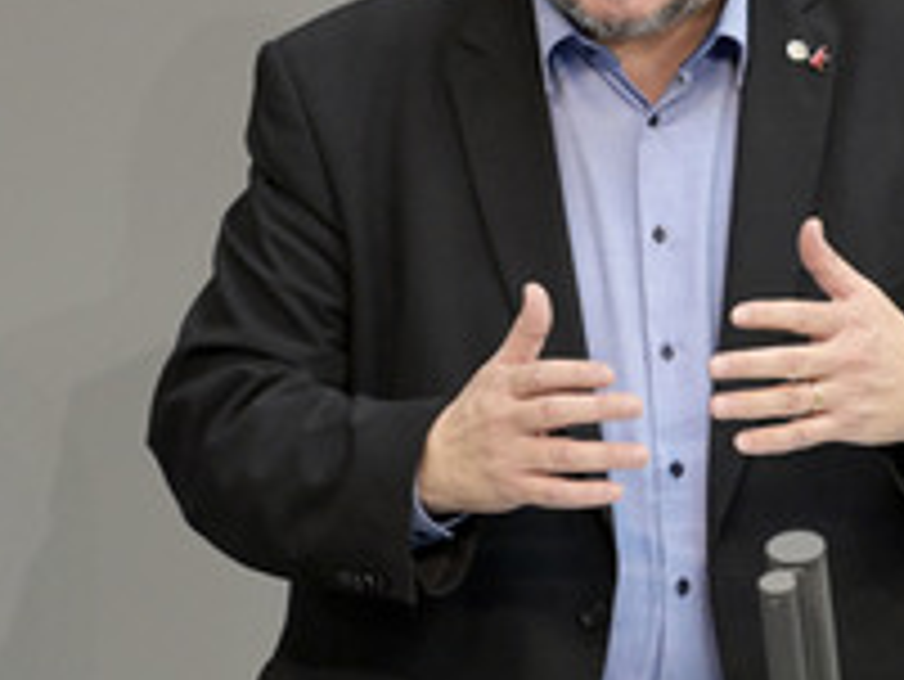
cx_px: 614
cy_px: 252
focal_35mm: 885
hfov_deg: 2.2
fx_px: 23126
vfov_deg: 1.7
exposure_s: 1/320
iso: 8000
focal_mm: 410
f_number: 5.6
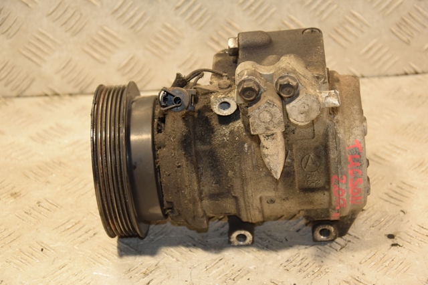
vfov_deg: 14.7
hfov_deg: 21.9
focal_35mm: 93
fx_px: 1105
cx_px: 214
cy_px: 142
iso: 800
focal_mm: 62
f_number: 5.3
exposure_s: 1/125
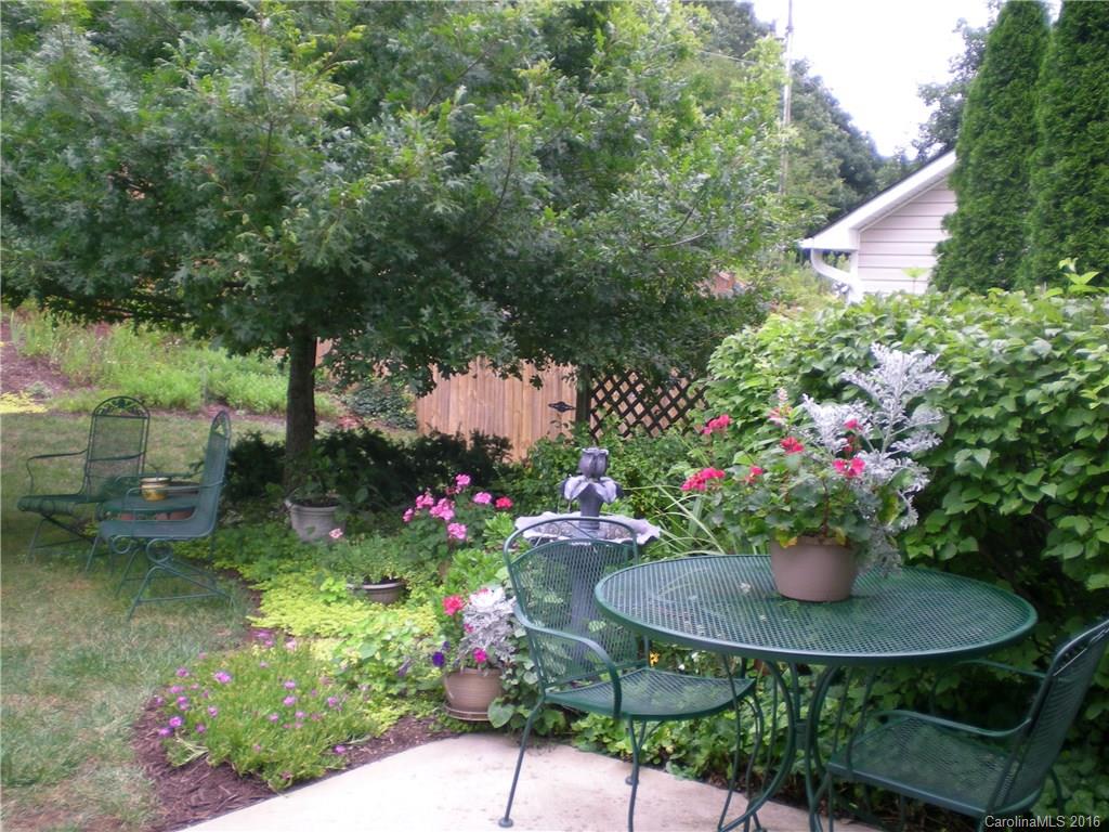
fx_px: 1217
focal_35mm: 38
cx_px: 554
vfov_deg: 37.7
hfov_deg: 49.0
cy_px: 416
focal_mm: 6.3
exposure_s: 1/104
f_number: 3.1
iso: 50
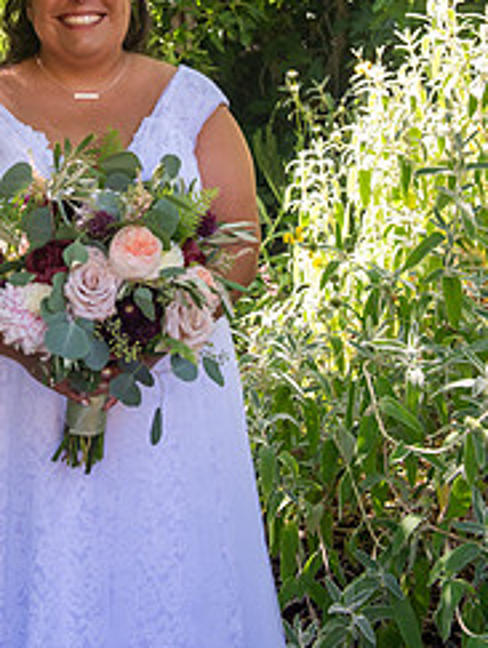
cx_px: 123
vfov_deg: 29.5
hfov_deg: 22.8
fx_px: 1200
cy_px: 120
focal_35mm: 64
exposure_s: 1/250
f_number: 4.5
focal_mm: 36
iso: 640
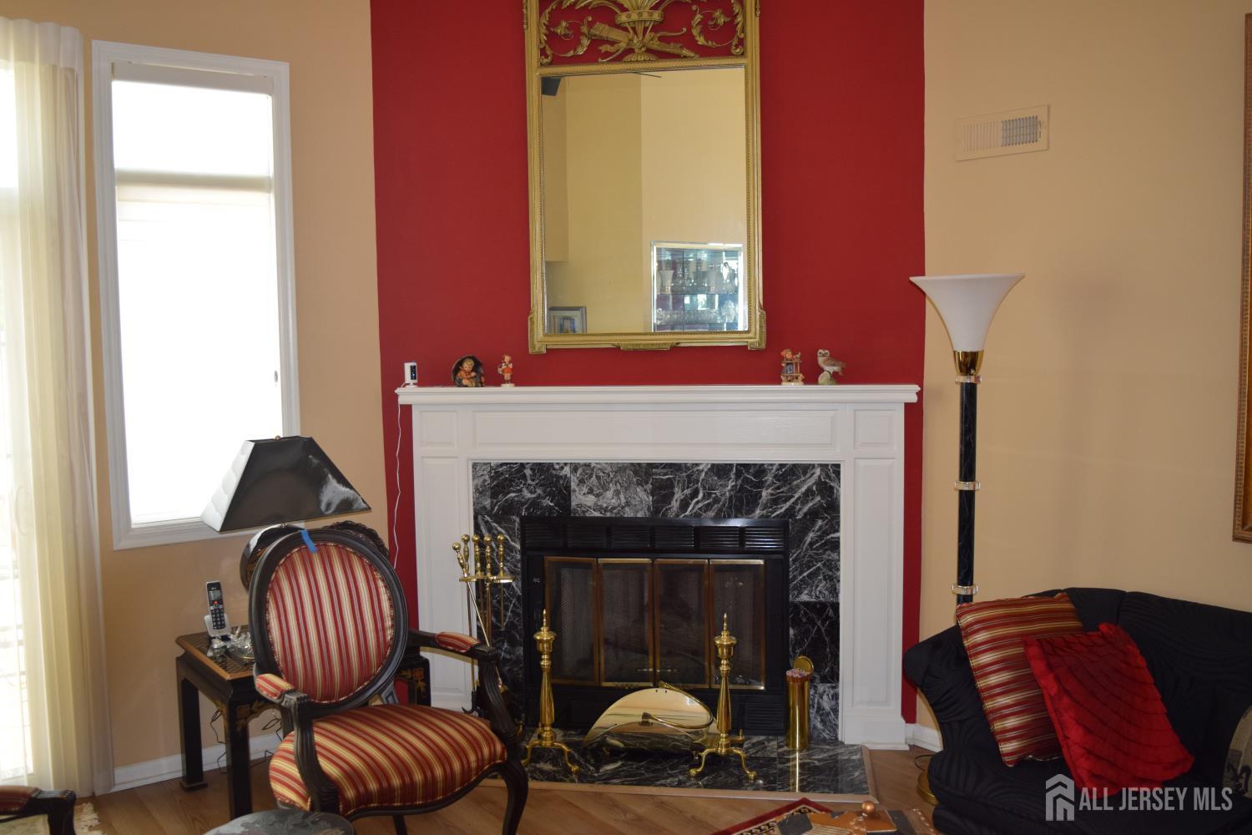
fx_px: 1148
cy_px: 418
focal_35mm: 33
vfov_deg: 40.0
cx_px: 626
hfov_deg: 57.2
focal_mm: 22
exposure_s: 1/80
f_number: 4.5
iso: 800
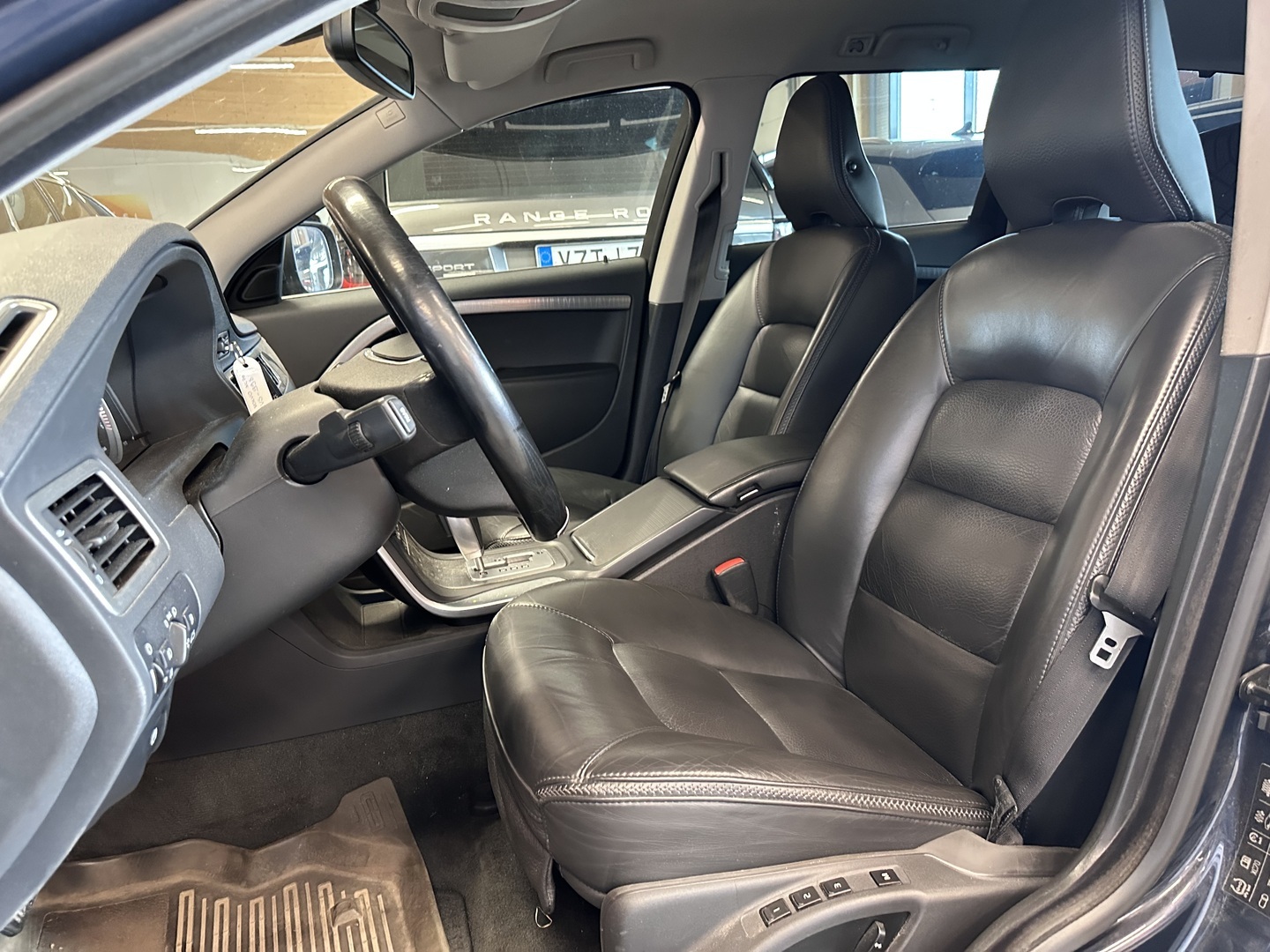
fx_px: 881
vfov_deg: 56.8
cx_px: 635
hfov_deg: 71.6
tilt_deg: -15.2
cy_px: 476
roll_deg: +3.9
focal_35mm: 24
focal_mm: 6.86
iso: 800
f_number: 1.78
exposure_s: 1/50
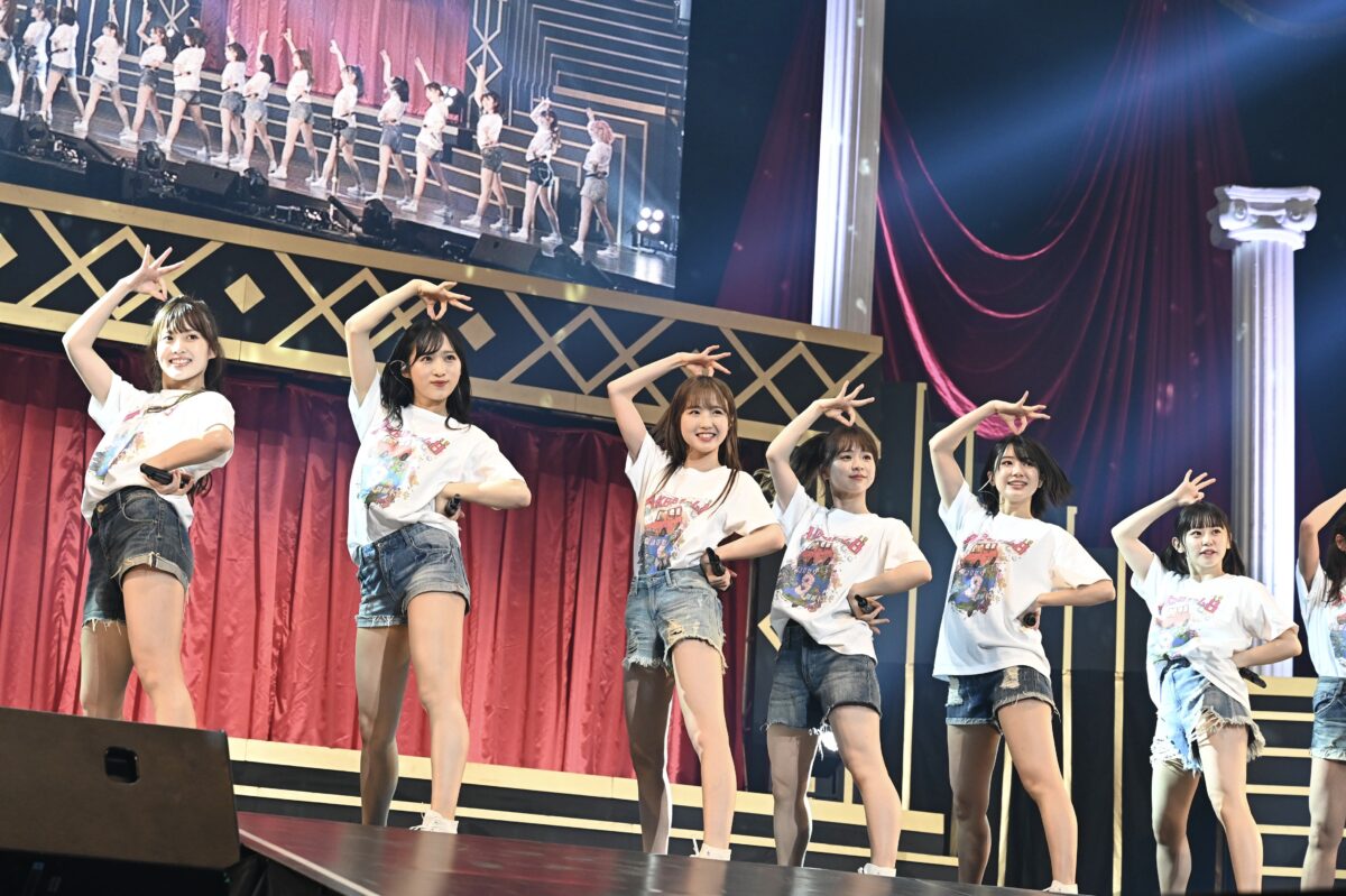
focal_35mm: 70
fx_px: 2616
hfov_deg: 28.9
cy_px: 448
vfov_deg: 19.4
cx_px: 673
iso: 2500
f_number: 5.6
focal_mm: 70
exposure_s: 1/640
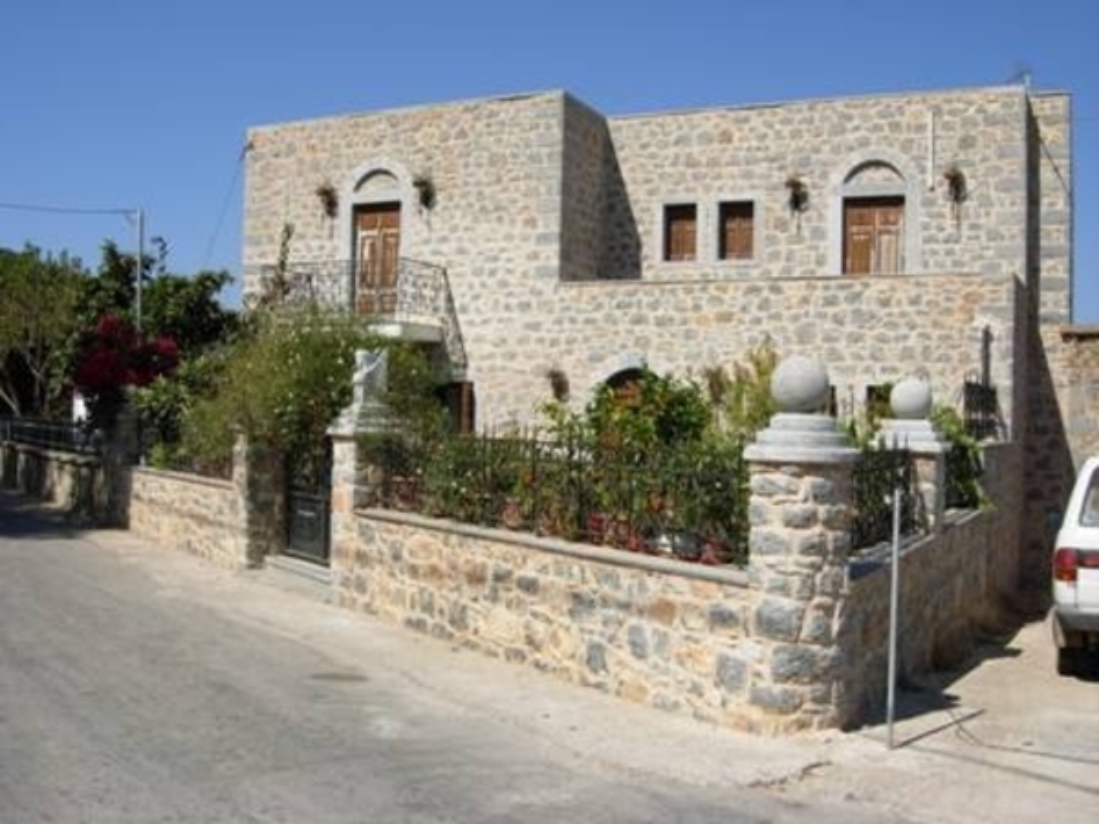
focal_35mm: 36
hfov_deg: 51.4
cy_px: 412
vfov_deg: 39.7
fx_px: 1143
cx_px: 550
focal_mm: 7.5
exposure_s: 1/352
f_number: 6.8
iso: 50
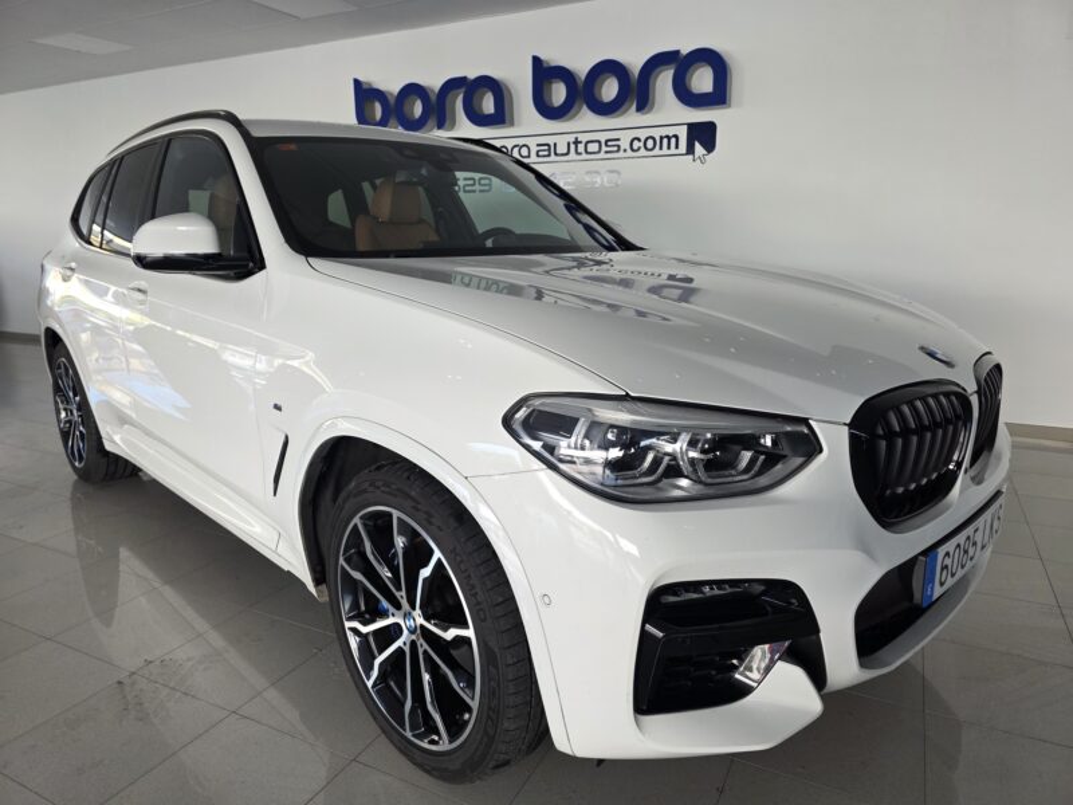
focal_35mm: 23
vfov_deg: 58.9
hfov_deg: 73.9
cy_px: 402
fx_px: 713
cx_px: 536
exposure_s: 1/180
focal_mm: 6.3
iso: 100
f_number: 1.7
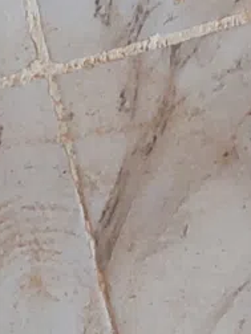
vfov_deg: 11.6
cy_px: -532
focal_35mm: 130
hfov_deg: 11.4
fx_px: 1257
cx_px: 137
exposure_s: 1/33
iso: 400
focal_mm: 5.23
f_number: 1.8
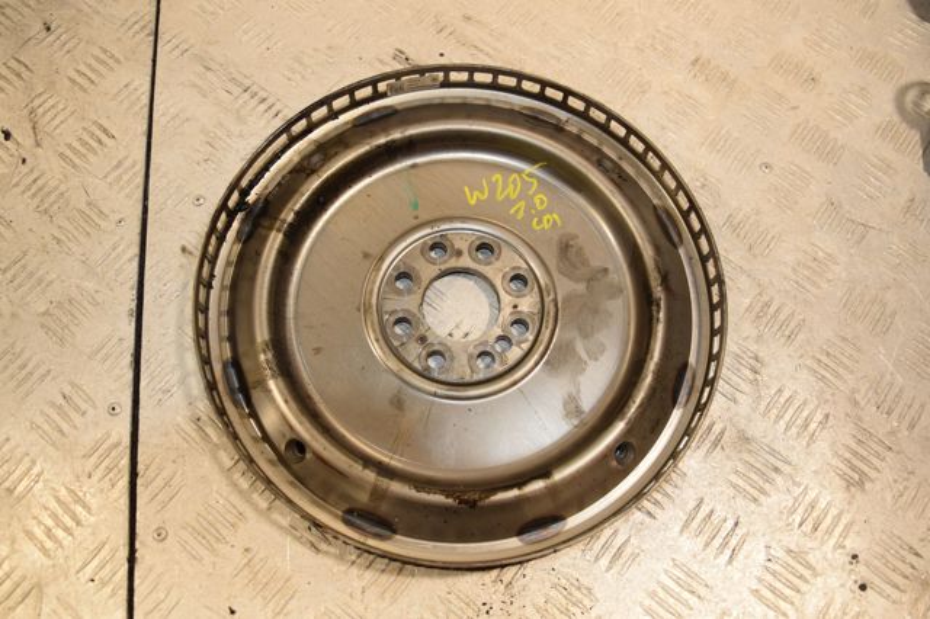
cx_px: 465
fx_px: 813
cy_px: 310
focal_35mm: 32
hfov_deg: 59.5
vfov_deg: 41.7
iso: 800
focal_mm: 21
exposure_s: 1/200
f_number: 5
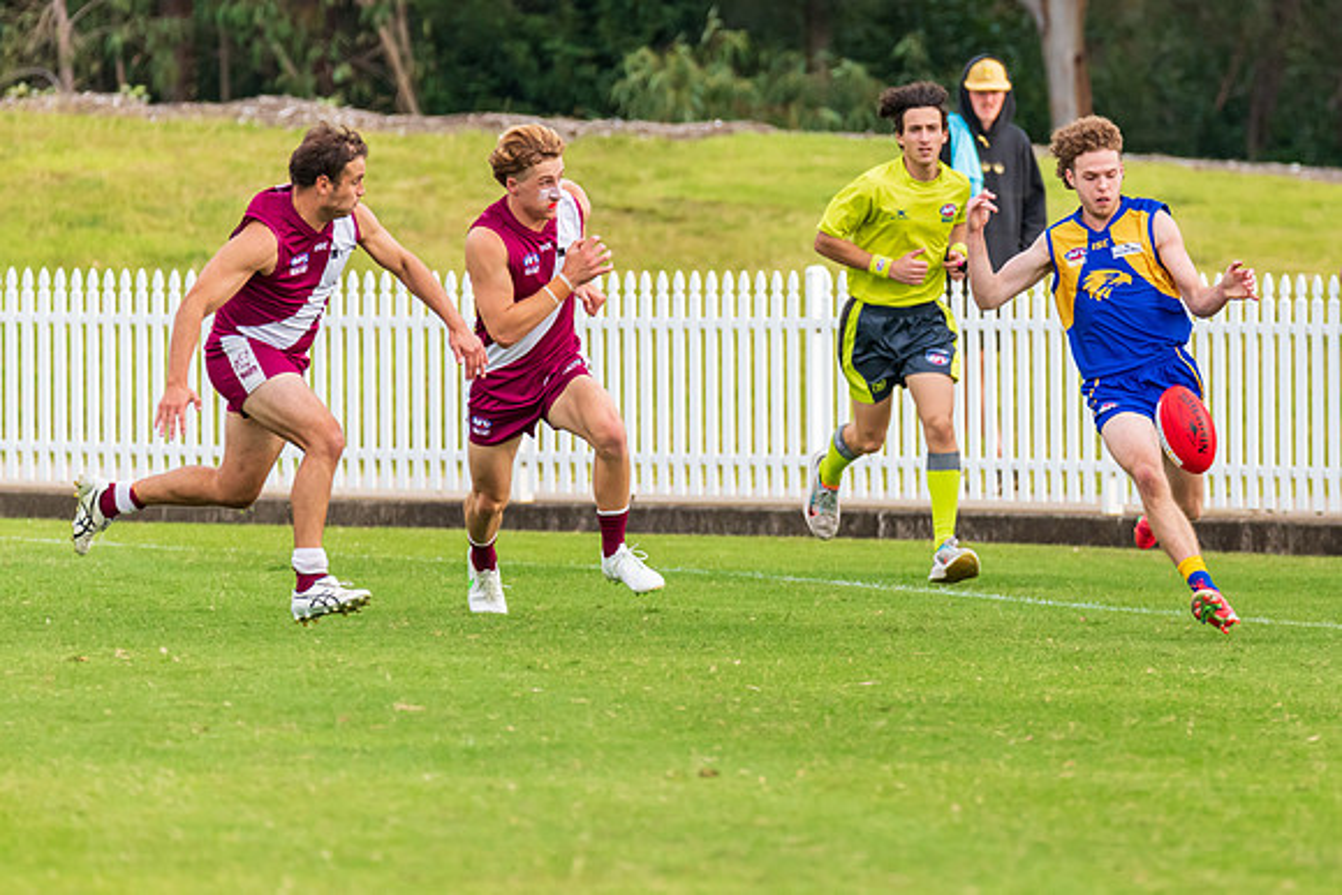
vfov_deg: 2.4
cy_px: 326
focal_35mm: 579
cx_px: 922
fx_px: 21585
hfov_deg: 3.6
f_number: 6
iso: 800
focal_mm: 380
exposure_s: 1/1250
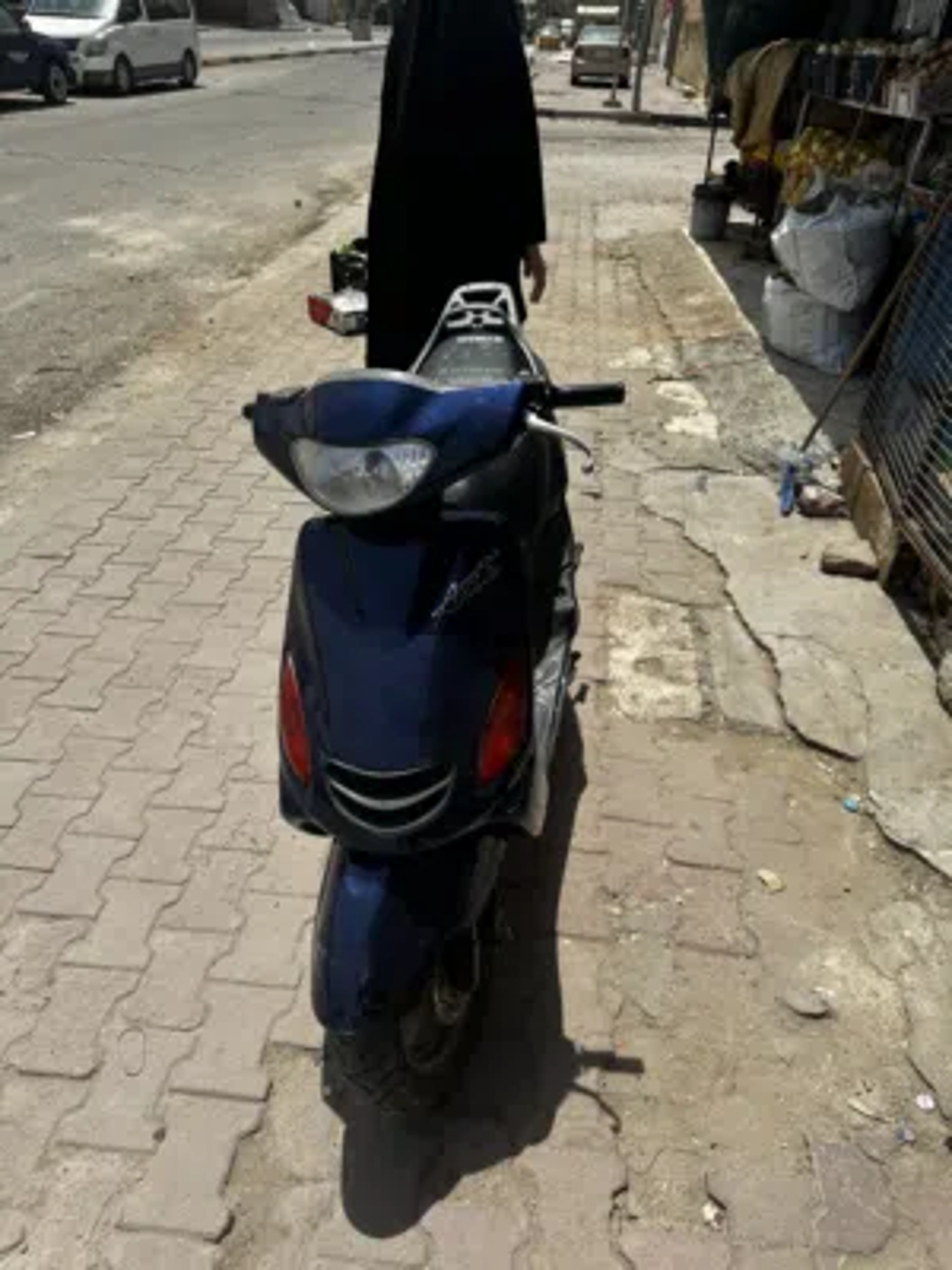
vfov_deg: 71.6
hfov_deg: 56.8
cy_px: 635
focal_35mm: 24
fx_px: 880
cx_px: 476
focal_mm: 6.86
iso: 80
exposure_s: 1/4762
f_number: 1.78
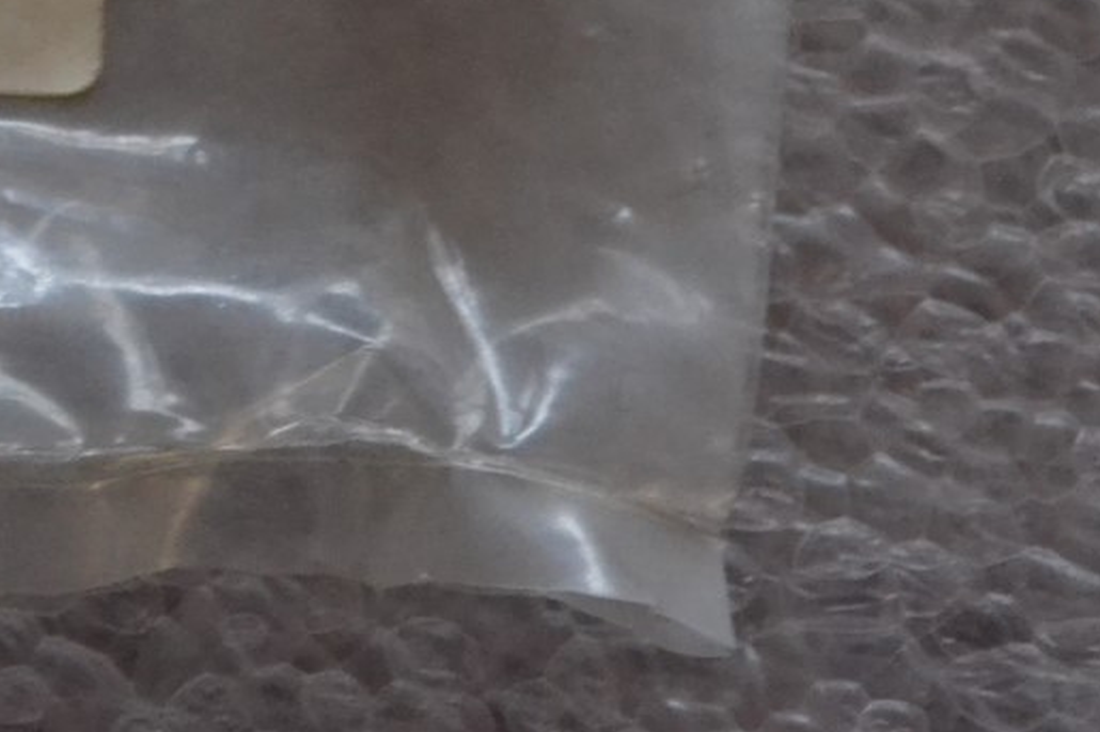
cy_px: -216
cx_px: -79
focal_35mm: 181
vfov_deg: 7.5
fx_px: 5528
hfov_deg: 11.2
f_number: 5.3
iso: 3200
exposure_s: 1/30
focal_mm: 46
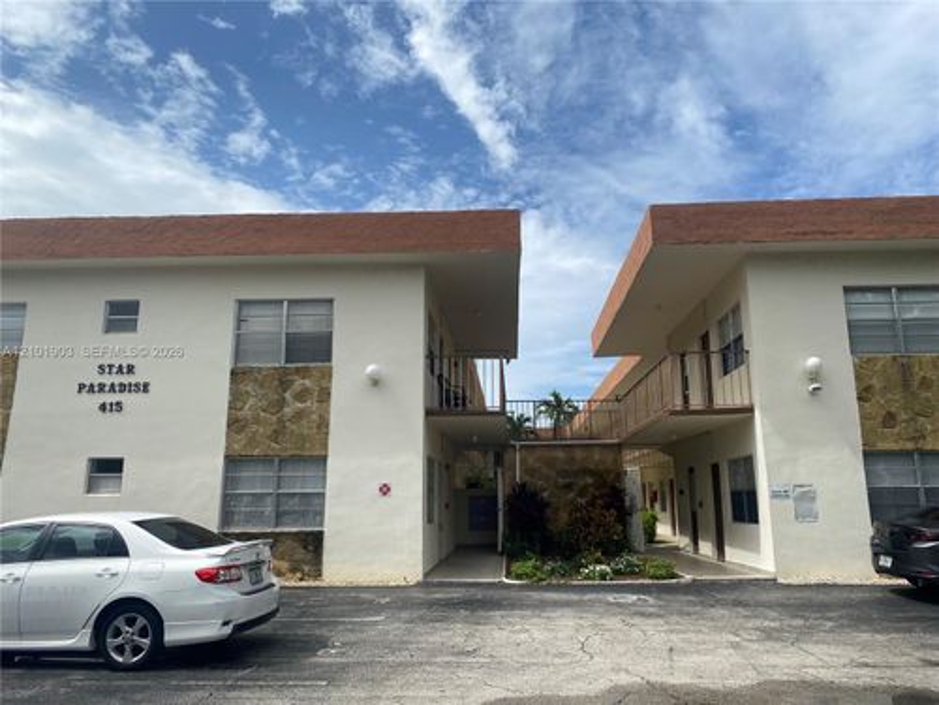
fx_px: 705
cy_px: 352
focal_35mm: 26
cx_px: 470
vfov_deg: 53.1
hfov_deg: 67.3
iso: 32
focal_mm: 4.25
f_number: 1.8
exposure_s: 1/4444
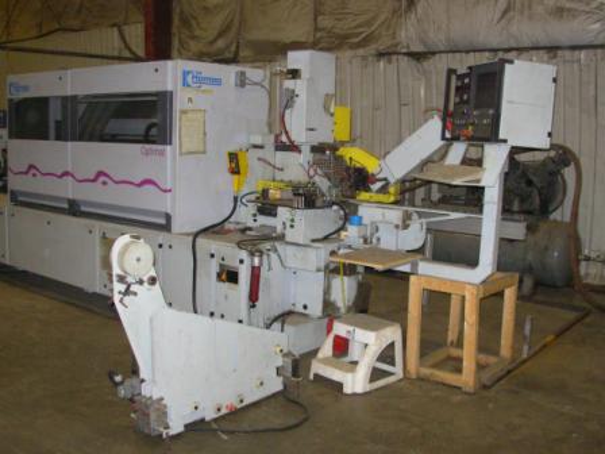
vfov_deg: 37.7
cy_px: 227
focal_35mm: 38
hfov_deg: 49.0
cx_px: 302
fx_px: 664
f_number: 2.9
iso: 146
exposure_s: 1/93.2
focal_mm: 6.3
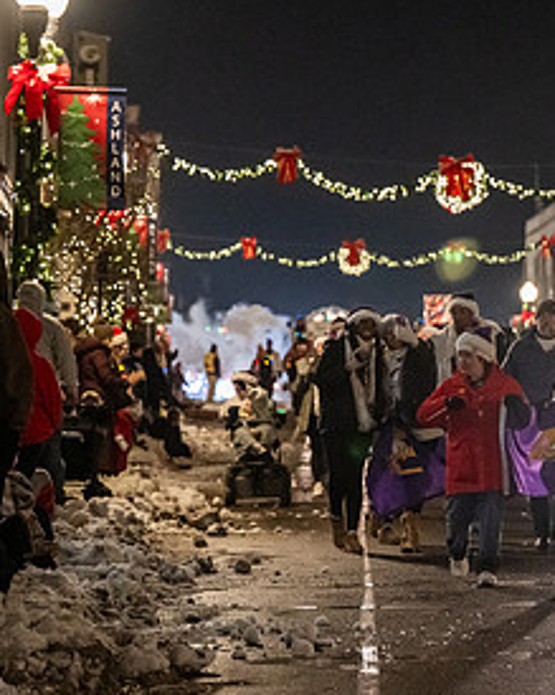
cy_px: 346
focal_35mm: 183
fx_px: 3760
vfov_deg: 10.6
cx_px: 585
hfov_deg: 8.4
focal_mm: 92
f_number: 3.2
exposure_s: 1/200
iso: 4000
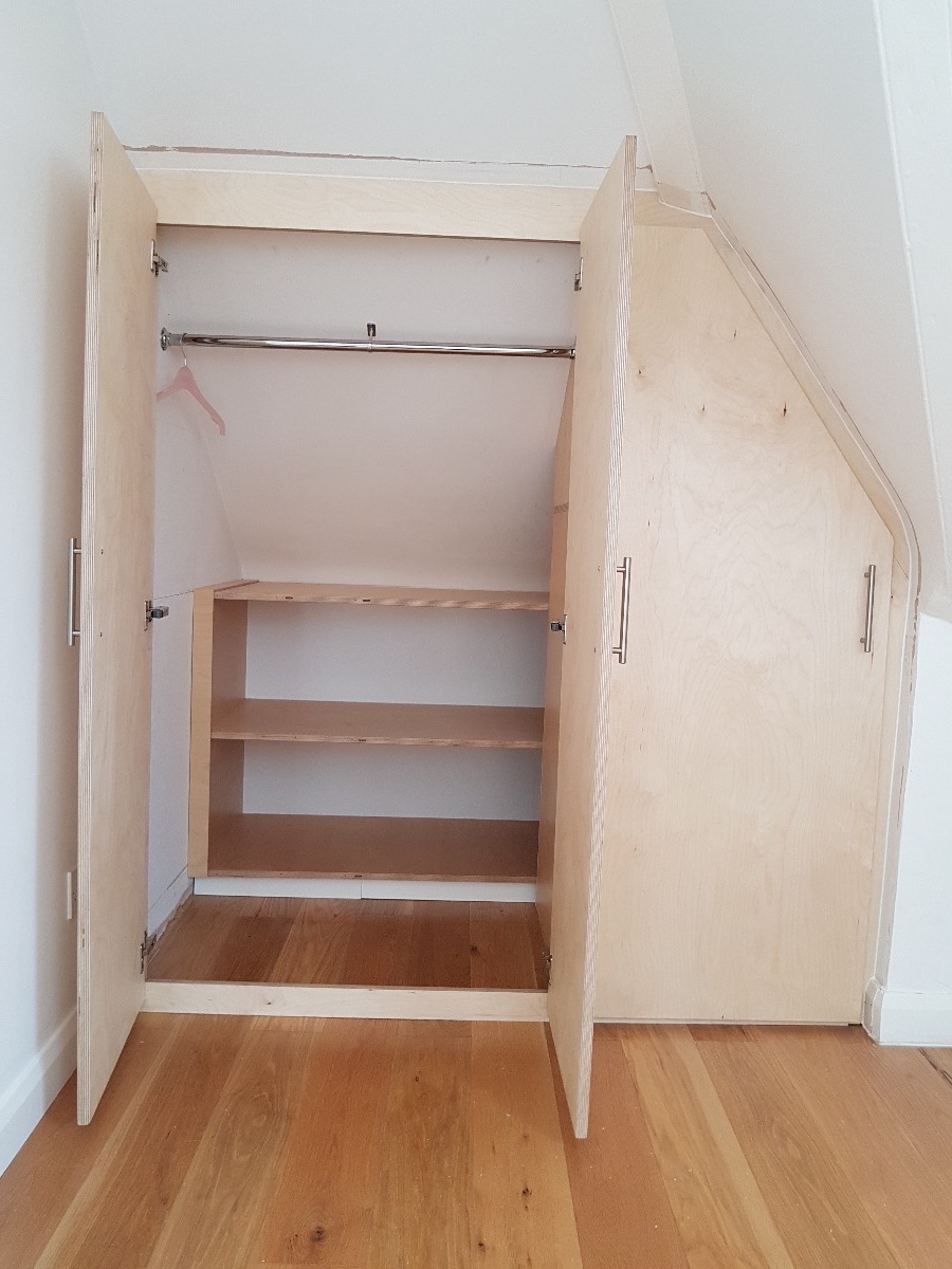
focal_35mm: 26
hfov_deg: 53.1
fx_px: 953
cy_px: 634
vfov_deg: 67.3
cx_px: 476
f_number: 1.7
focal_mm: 4.2
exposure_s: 1/50
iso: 100
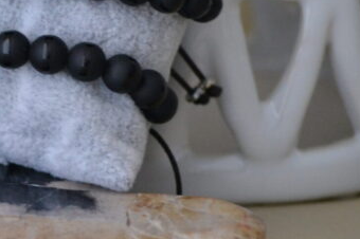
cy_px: -14
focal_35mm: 424
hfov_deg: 4.8
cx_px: -247
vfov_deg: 3.2
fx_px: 4236
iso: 1000
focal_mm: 80
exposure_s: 1/125
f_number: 4.2
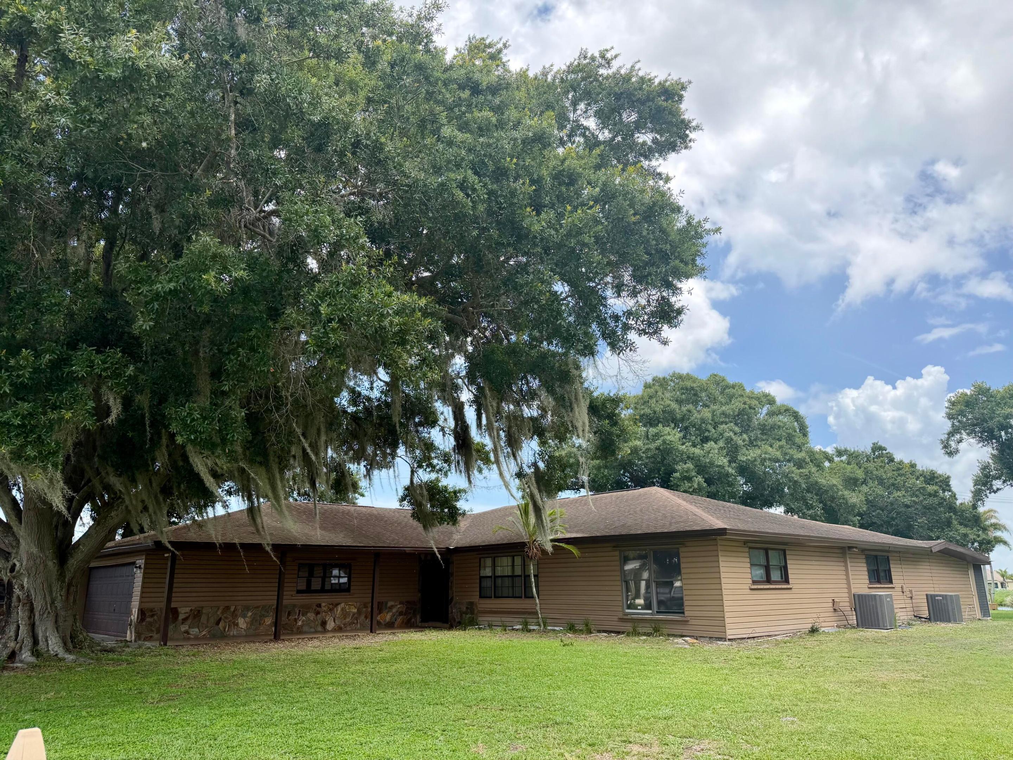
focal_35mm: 24
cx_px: 506
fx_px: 702
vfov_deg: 56.8
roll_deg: +0.4
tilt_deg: +16.2
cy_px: 380
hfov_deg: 71.6
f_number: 1.78
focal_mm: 6.76
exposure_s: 1/2370
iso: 100
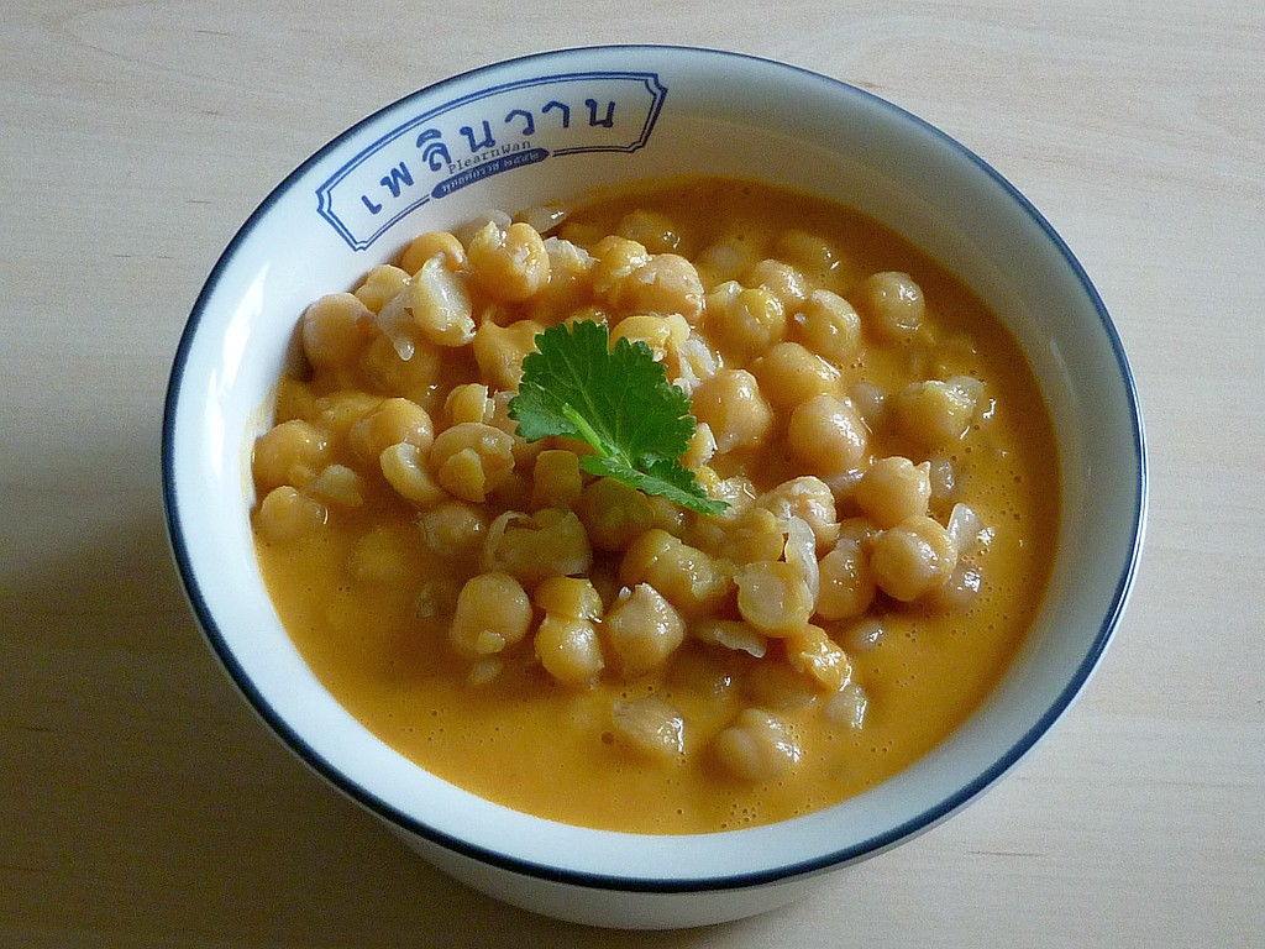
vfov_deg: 18.7
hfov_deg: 24.7
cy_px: 474
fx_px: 2887
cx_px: 632
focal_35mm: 79
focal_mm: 7.4
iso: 200
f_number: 3.1
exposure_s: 1/40
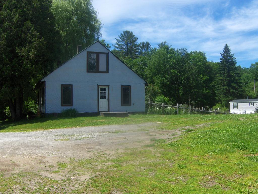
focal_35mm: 35
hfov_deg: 52.6
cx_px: 129
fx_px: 261
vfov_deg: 40.7
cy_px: 97
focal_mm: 7.5
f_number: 5.5
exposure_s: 1/485
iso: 100
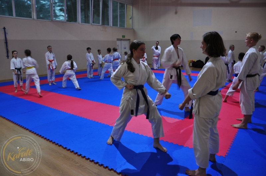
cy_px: 88
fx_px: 199
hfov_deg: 67.5
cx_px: 133
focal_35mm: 27
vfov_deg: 47.8
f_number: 4.5
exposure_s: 1/10
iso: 500
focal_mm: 18
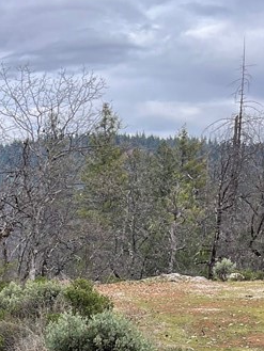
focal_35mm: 81
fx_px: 823
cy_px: 450
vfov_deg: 21.8
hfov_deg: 17.1
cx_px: -86
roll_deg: +2.6
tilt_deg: -13.2
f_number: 1.6
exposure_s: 1/393
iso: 50
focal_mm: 5.1
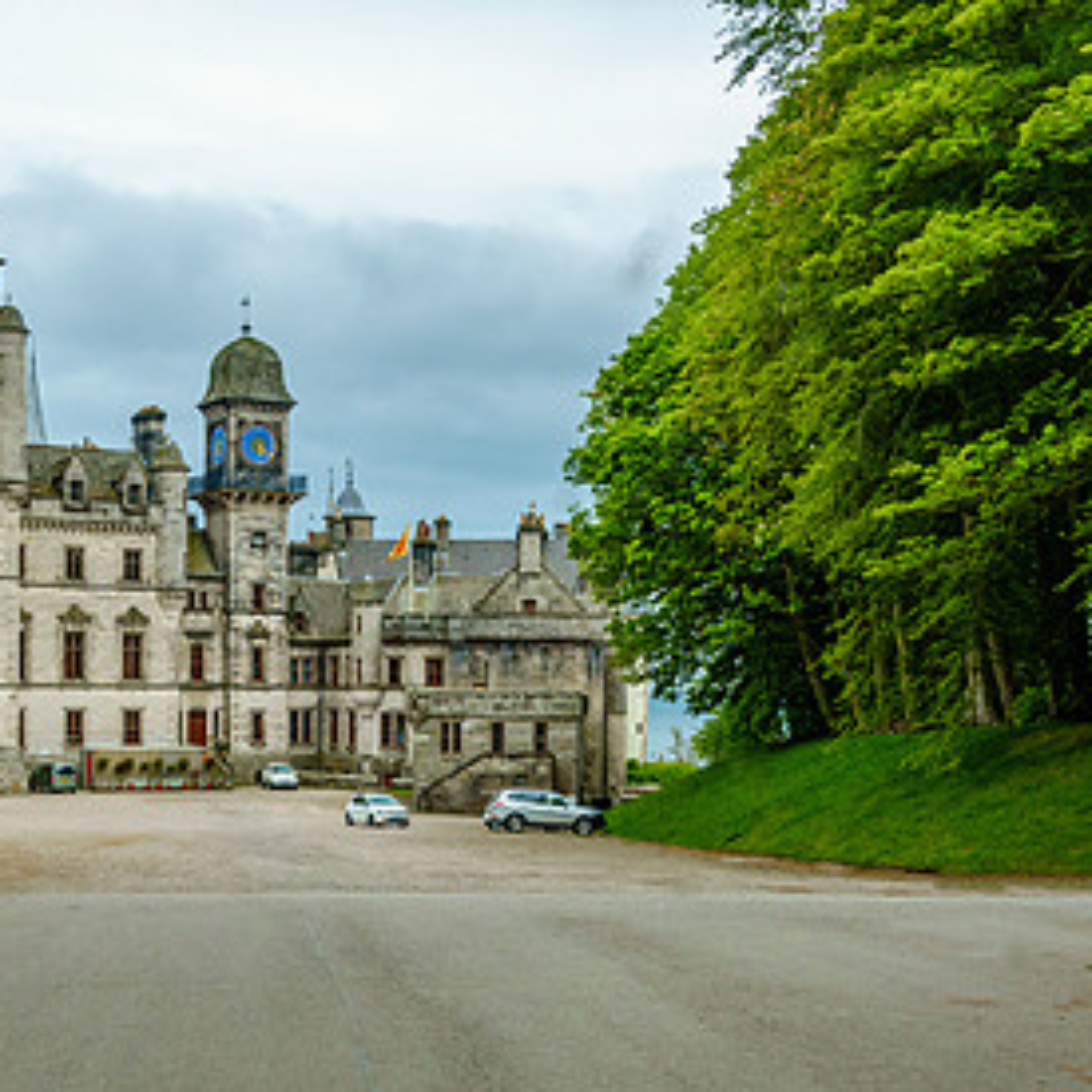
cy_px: 756
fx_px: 1856
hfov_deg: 32.6
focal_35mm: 52
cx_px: 401
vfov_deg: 32.4
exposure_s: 1/50
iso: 125
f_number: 7.1
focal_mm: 10.51
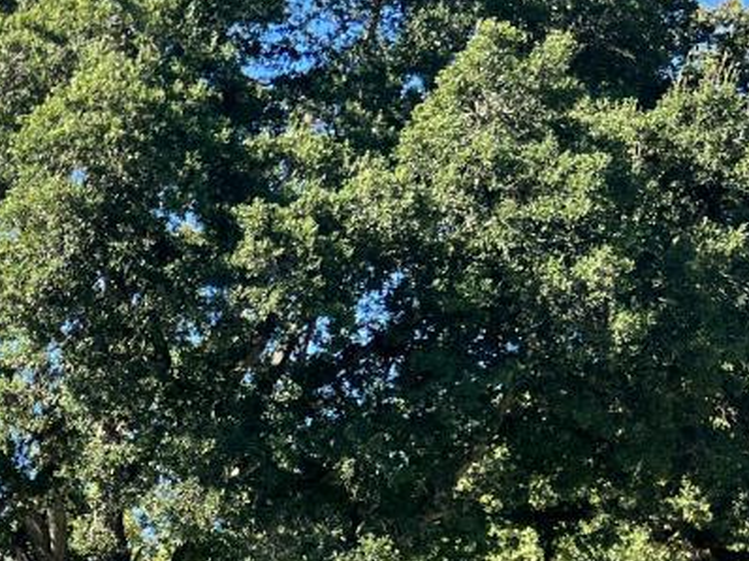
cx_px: -271
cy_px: 658
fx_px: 2119
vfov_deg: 14.6
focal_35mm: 98
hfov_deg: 18.4
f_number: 1.5
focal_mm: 5.7
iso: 50
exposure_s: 1/1412
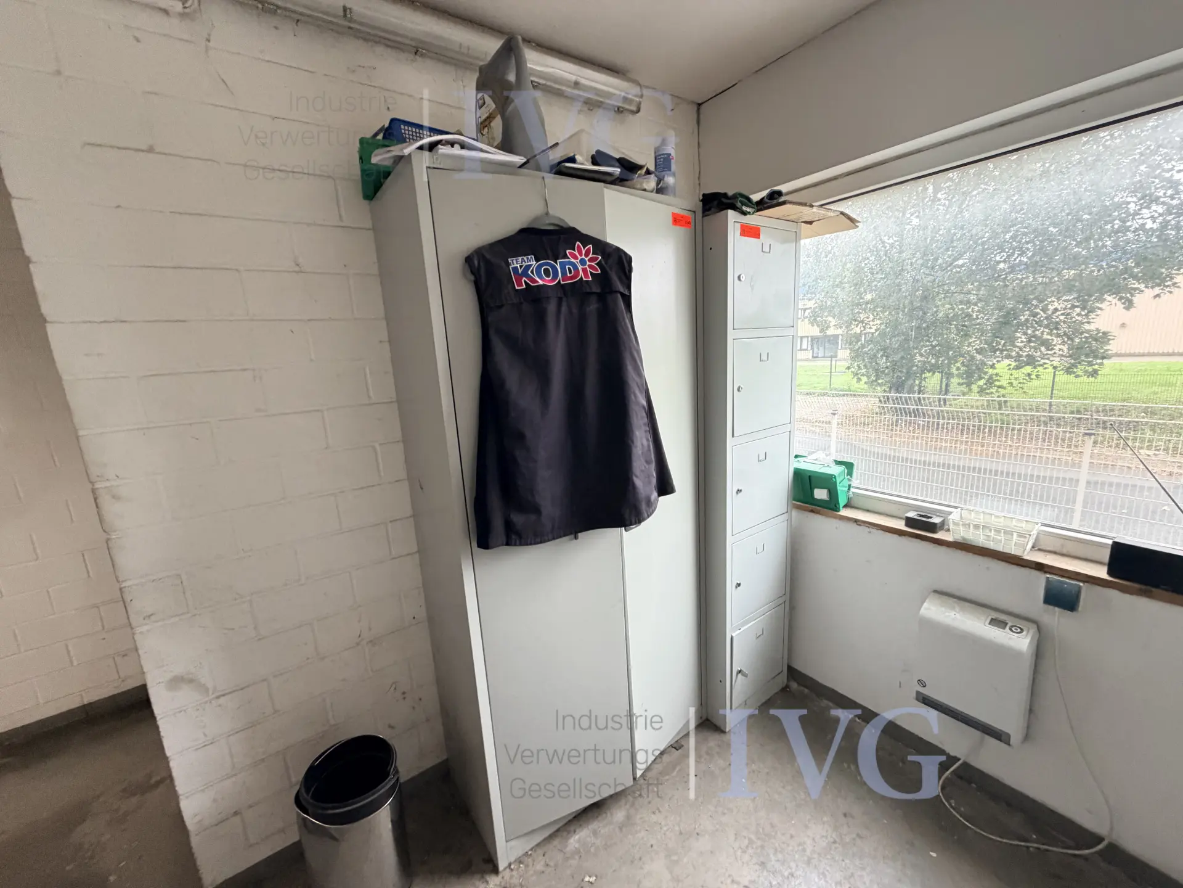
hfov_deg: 102.1
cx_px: 592
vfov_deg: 85.7
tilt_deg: -11.4
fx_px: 478
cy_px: 444
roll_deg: +5.3
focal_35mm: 14
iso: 320
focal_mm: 2.22
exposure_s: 1/120
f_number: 2.2
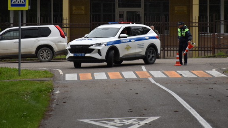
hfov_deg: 8.9
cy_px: 35
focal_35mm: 241
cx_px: 123
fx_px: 1457
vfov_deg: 5.0
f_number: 5.6
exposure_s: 1/1000
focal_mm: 116
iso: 560
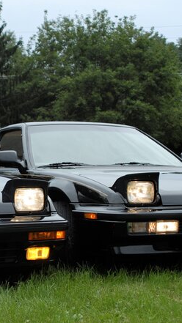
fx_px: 686
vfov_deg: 26.5
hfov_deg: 15.0
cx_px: 21
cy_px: 178
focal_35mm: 80
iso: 200
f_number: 4
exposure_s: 1/200
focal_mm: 28
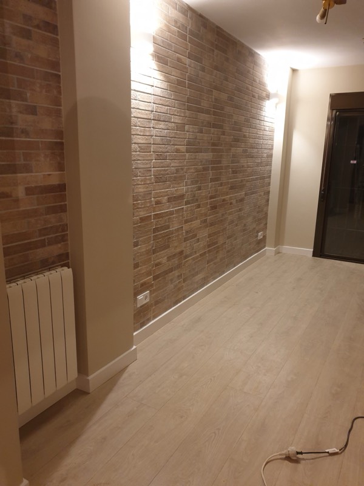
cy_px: 243
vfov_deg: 67.3
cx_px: 182
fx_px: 365
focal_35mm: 26
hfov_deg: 53.1
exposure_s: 1/17
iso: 250
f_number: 1.5
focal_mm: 4.3
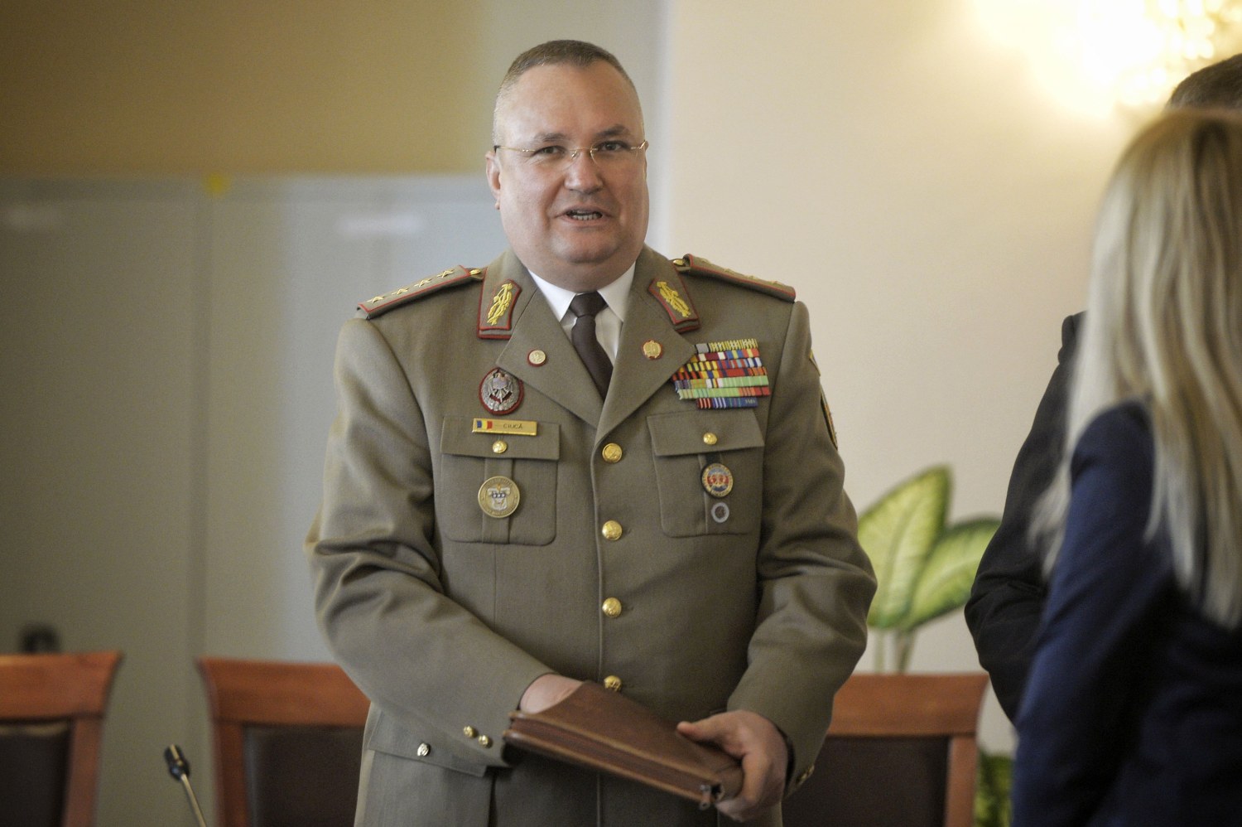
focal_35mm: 200
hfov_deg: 10.3
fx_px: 6895
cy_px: 414
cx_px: 621
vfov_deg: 6.9
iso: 2500
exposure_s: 1/400
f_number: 2.8
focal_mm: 200
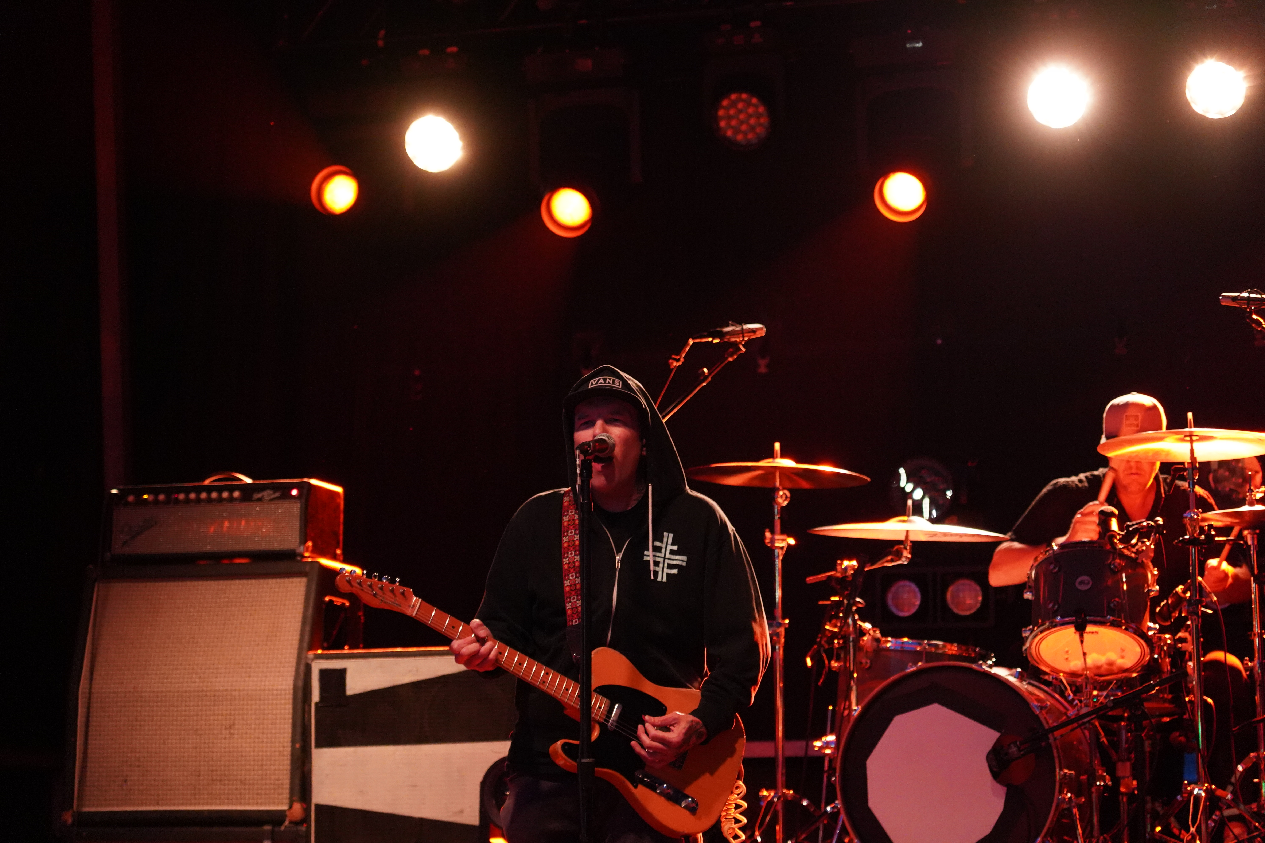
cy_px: 422
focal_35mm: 105
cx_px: 632
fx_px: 3689
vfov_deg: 13.0
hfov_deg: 19.5
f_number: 4
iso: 8000
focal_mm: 105
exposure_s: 1/125
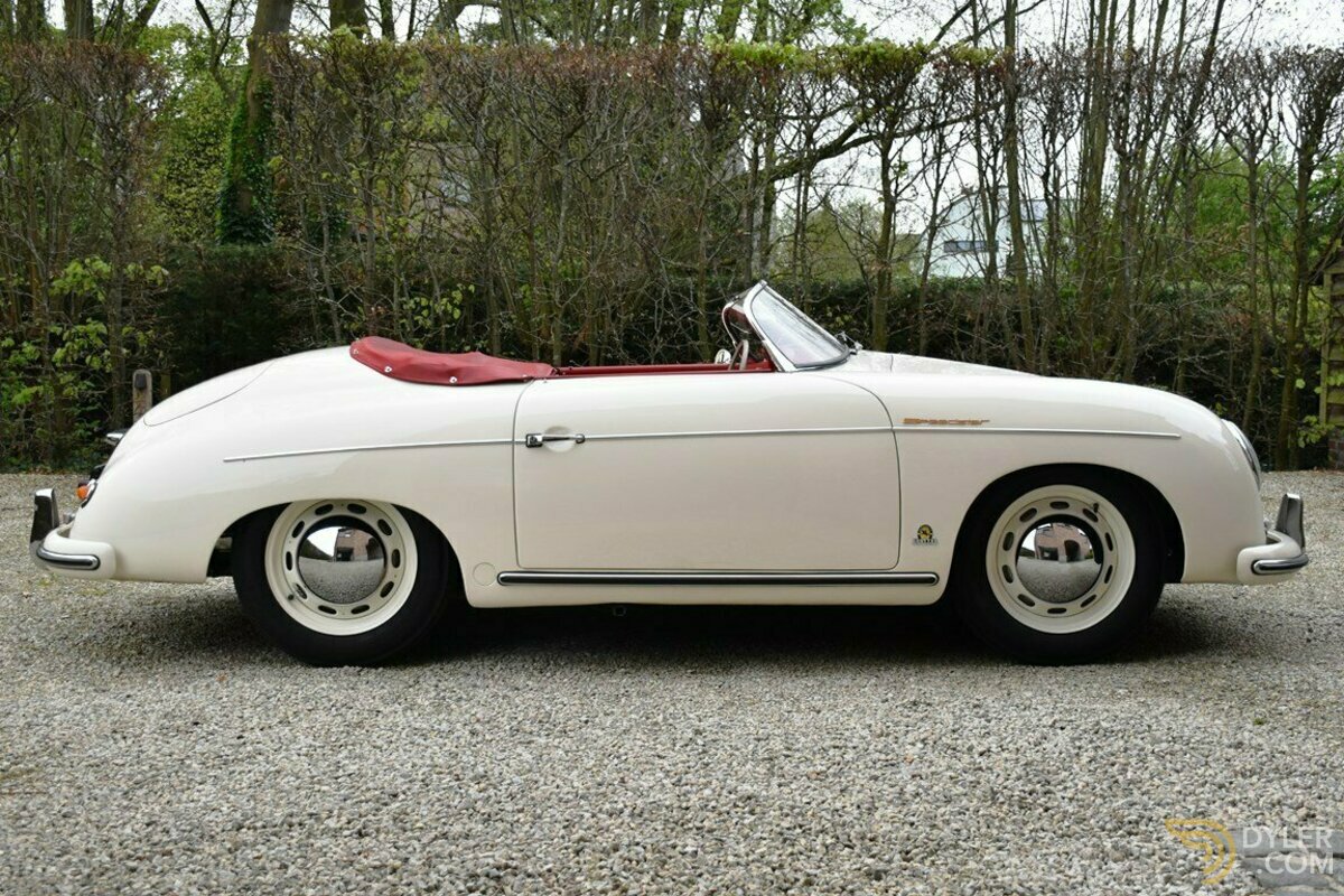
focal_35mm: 39
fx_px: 1456
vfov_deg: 34.2
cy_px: 448
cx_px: 672
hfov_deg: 49.6
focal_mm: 26
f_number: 5
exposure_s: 1/250
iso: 400
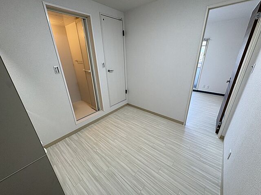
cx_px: 130
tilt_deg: -21.7
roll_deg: +1.9
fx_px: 106
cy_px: 98
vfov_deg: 85.7
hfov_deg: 102.1
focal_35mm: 14
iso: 100
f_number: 2.2
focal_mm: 2.22
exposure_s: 1/99
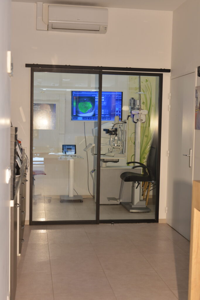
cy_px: 150
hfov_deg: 27.0
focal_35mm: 50
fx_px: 416
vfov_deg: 39.6
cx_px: 100
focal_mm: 50
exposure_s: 1/60
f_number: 5
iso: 250
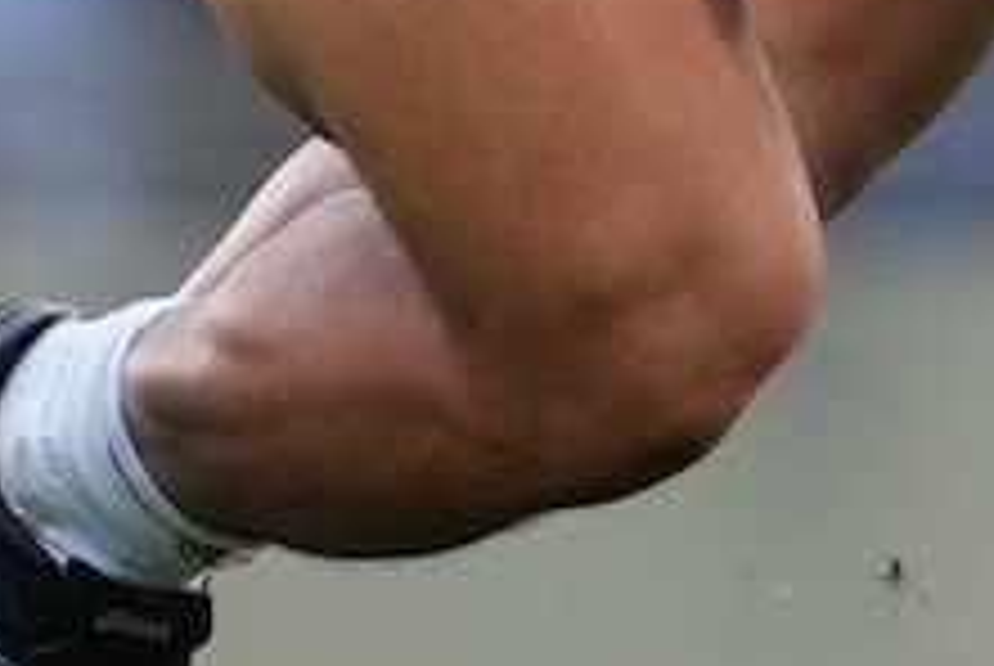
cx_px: 972
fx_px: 63921
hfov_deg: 0.9
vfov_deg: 0.6
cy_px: -740
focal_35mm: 2312
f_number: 2.8
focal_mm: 400
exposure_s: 1/2000
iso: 2000
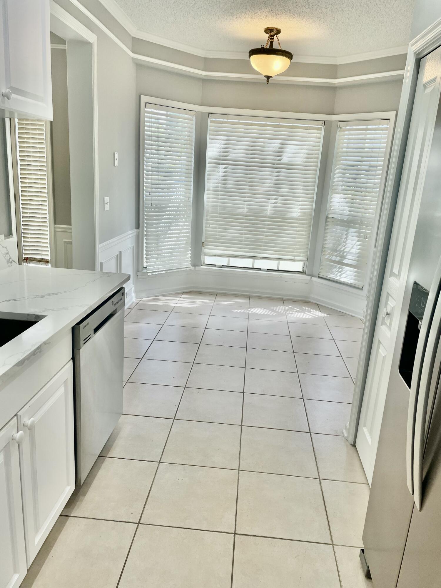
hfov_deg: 53.1
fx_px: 442
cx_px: 220
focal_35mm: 26
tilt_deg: -14.5
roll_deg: -3.2
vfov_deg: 67.3
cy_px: 294
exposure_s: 1/130
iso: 32
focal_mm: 4.2
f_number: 1.6
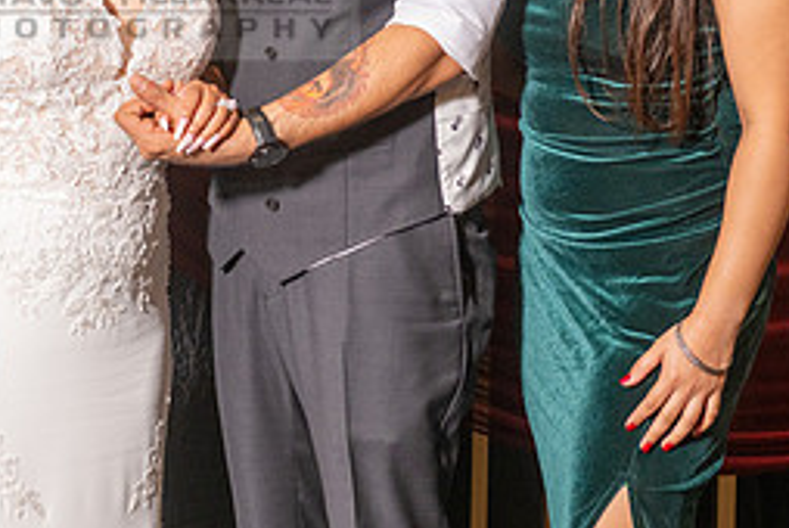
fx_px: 2809
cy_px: 33
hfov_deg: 15.7
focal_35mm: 128
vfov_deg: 10.7
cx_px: 26
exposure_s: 1/200
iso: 800
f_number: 4
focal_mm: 52
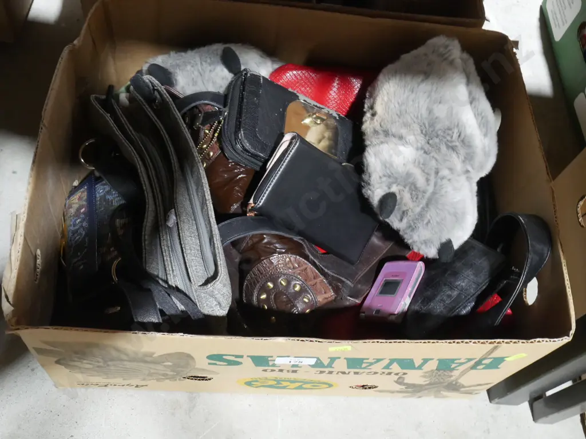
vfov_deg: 37.7
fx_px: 643
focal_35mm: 38
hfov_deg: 49.0
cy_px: 220
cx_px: 293
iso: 3200
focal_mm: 19
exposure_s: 1/30
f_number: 10
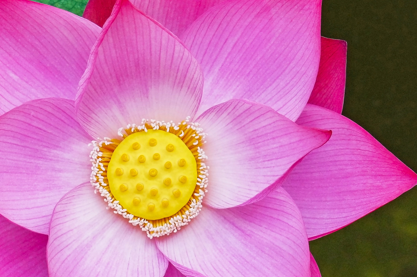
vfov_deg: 5.9
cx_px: 165
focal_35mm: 233
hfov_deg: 8.8
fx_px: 2696
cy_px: 151
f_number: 11
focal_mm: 76
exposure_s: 1/125
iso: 1600
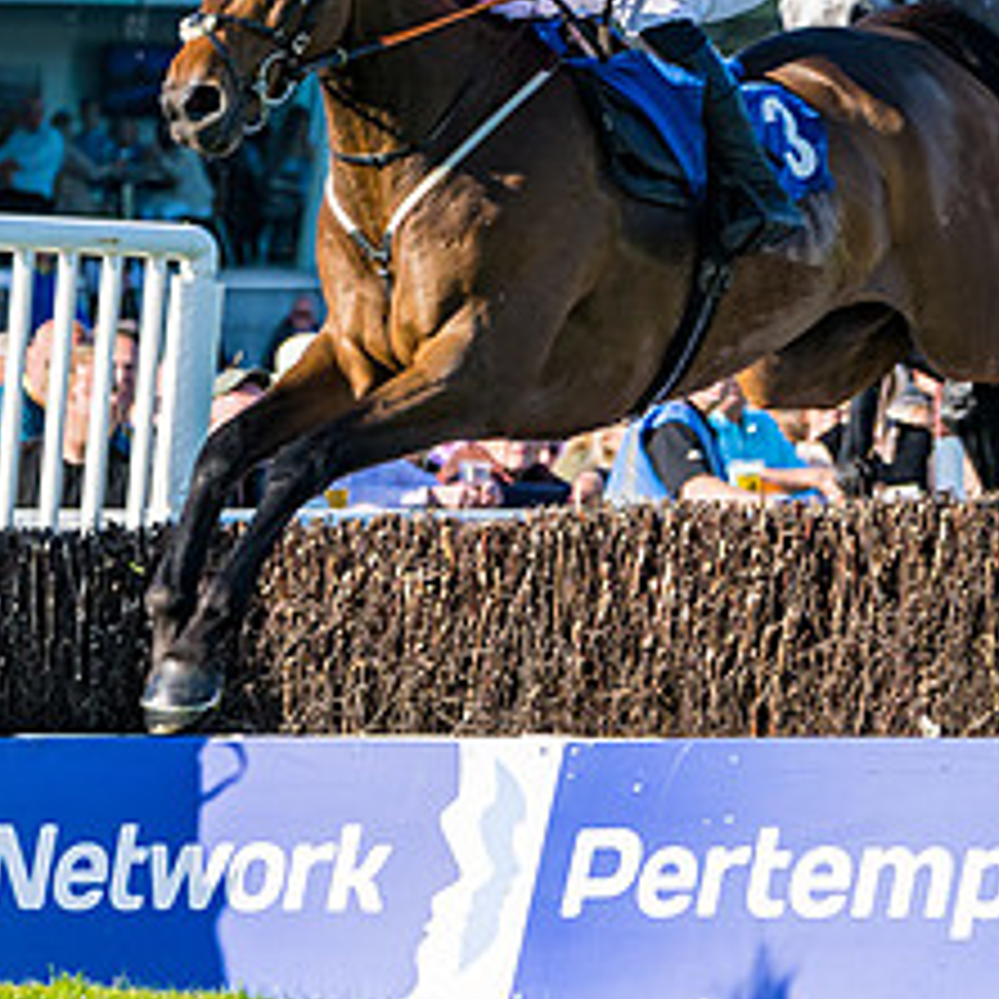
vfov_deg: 4.1
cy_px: 101
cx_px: -193
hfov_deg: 4.1
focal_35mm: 429
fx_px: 14007
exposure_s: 1/2000
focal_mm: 110
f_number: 4
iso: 200
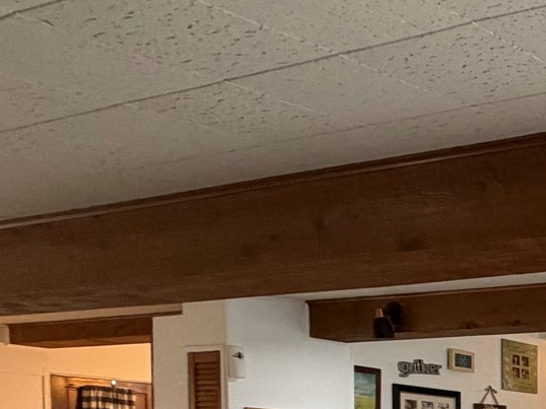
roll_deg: -0.3
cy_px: 507
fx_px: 788
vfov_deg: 25.7
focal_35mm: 50
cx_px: 851
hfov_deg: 26.0
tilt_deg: -1.8
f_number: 2.2
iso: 250
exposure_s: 1/60
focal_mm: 2.22
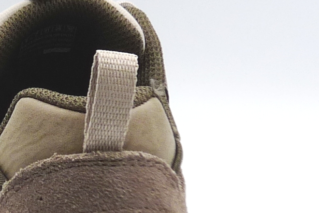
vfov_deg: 10.8
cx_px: -9
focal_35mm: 126
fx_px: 1116
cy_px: 176
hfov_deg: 15.9
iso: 100
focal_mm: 5
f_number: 4
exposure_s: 1/160
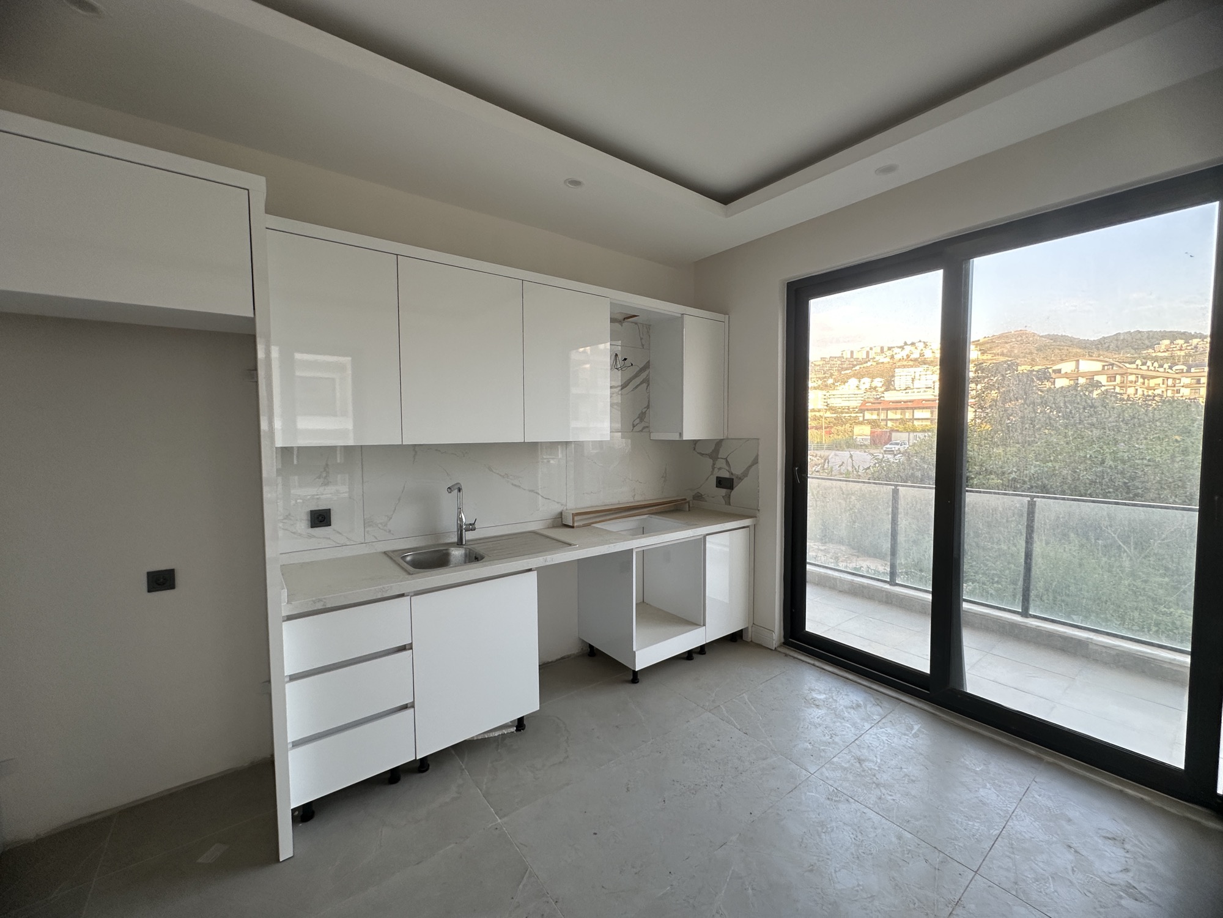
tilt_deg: -2.2
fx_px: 495
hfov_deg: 102.1
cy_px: 459
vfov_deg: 85.7
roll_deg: +0.2
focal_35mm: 14
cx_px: 612
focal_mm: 2.22
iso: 80
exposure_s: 1/99
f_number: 2.2
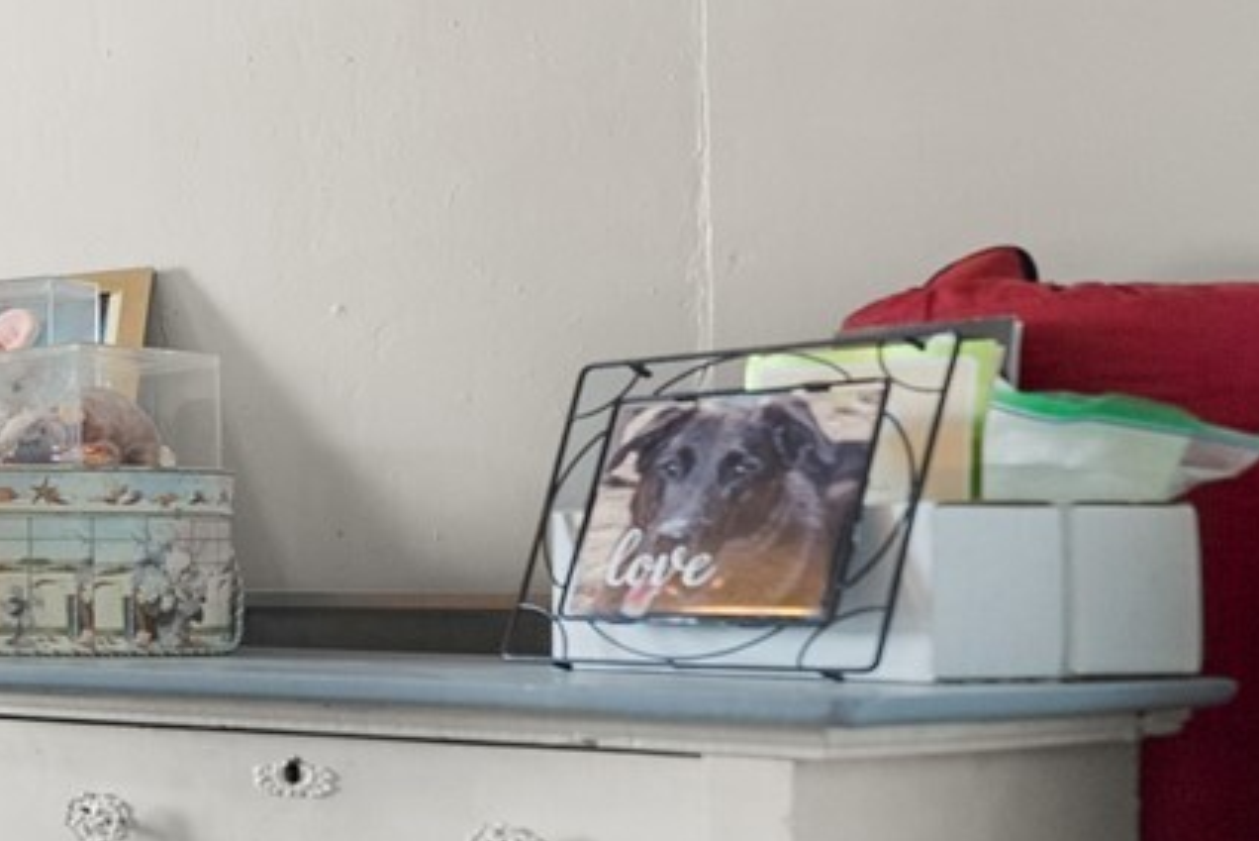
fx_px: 1959
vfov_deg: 24.1
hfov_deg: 21.2
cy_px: 559
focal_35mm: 56
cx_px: -1082
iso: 400
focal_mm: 14
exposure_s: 1/25
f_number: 2.8
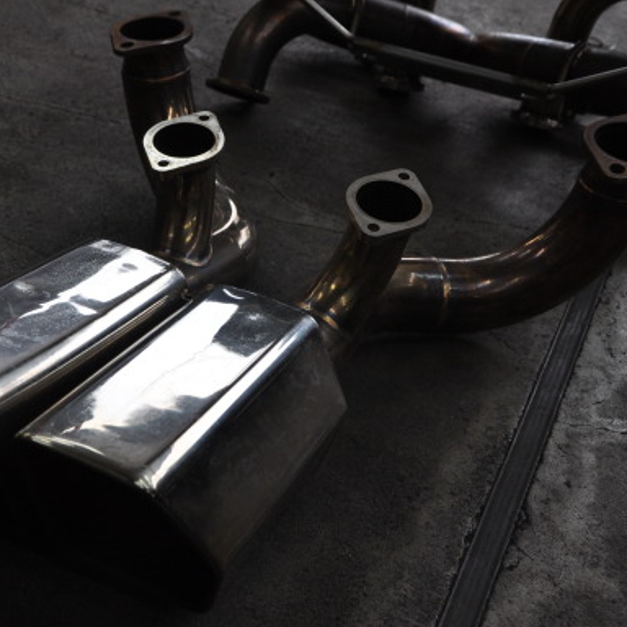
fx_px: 1353
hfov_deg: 25.9
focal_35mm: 66
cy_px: 316
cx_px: 194
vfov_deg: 26.1
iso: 500
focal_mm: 34
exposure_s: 1/100
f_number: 8
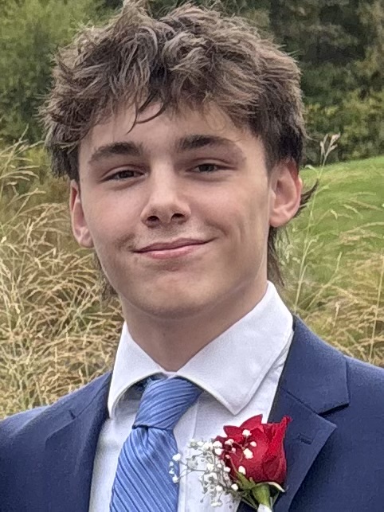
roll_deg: +0.5
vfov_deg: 67.3
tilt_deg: +0.4
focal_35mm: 26
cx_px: 192
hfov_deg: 53.0
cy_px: 256
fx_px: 385
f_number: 1.6
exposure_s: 1/586
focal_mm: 5.96
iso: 50
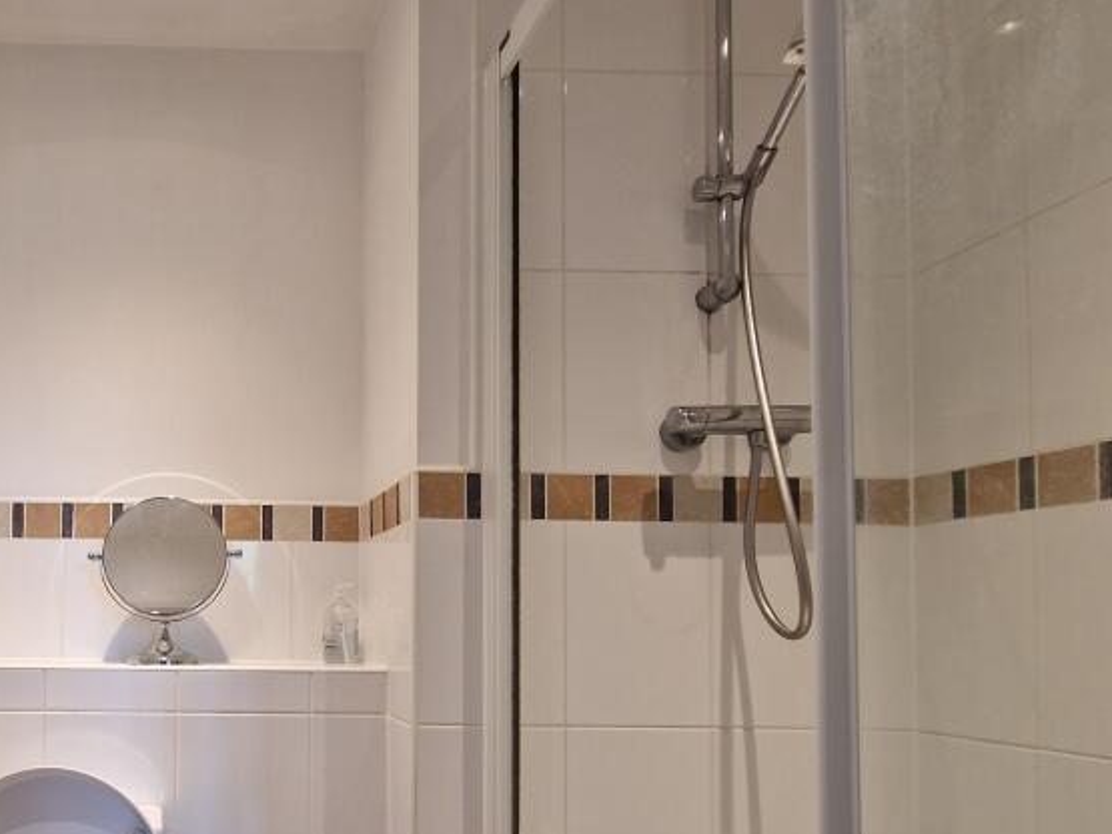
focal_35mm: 24
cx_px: 182
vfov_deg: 54.9
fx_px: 771
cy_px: 591
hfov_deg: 63.6
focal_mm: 2.2
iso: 125
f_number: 2.2
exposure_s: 1/50
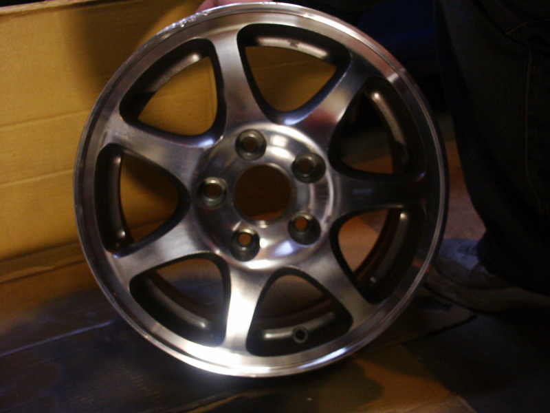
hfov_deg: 41.2
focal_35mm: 46
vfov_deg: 31.5
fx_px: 731
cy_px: 206
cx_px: 275
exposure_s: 1/20
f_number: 3.5
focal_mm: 11.91
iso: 200
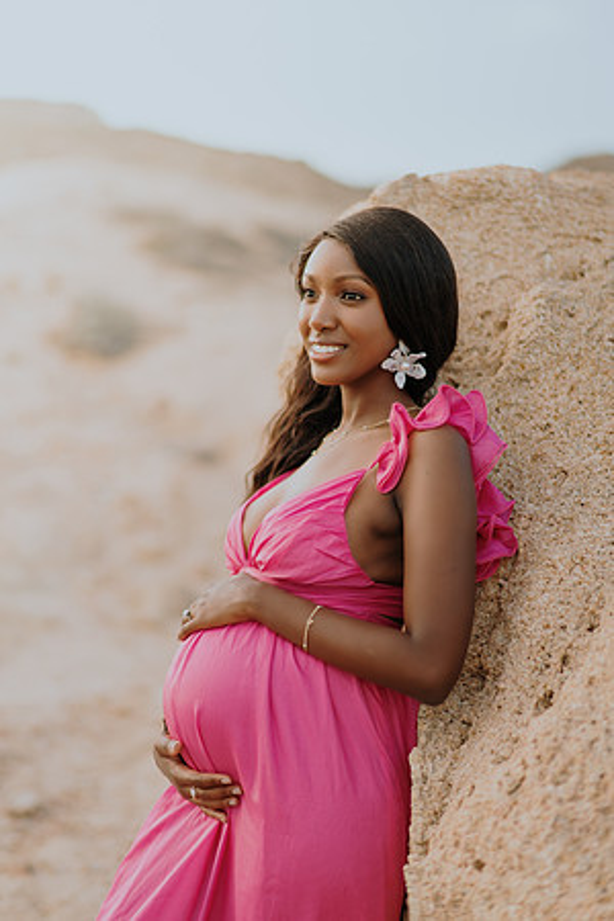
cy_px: 460
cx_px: 307
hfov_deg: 23.4
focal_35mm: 58
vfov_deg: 34.5
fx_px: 1484
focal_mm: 58
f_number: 1.4
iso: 50
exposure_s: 1/1600
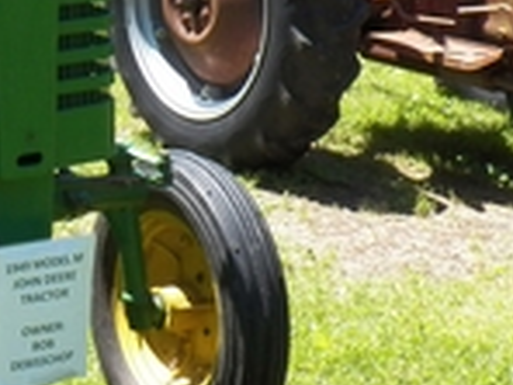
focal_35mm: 134
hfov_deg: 14.1
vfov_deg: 11.0
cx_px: -177
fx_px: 1986
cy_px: -10
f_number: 4
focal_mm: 5.5
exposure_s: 1/400
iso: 125
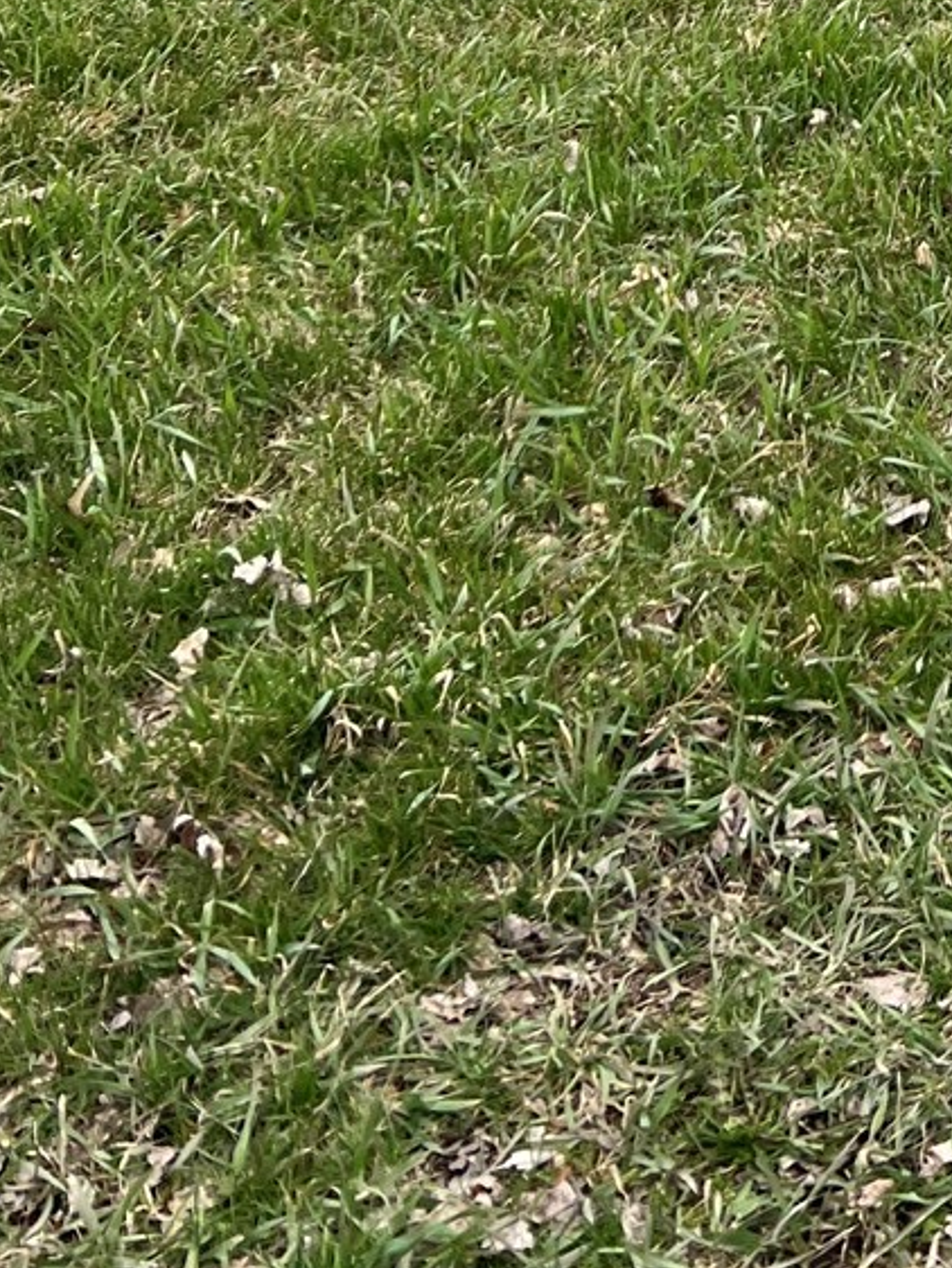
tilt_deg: -19.0
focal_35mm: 74
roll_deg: +1.7
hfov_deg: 18.7
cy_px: -390
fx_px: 2711
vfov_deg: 23.3
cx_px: 1169
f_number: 1.5
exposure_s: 1/1808
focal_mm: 5.7
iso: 50
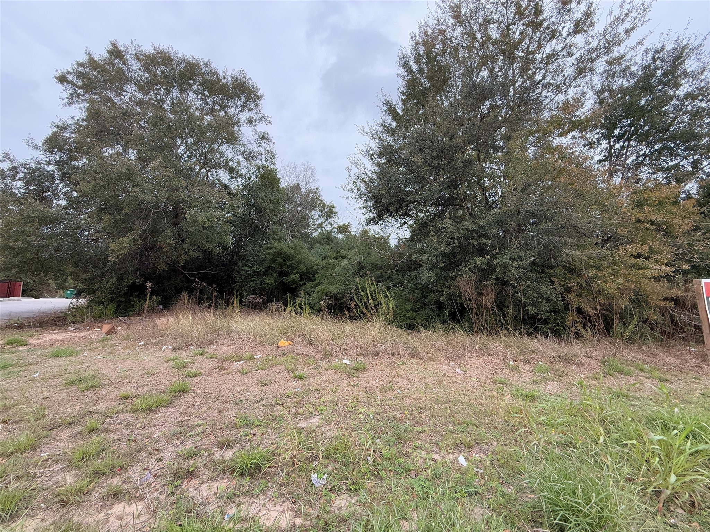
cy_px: 266
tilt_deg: +6.5
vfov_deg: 85.7
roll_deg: -1.1
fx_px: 287
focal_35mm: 14
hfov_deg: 102.1
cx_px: 355
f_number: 2.2
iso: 64
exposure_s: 1/224
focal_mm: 2.22
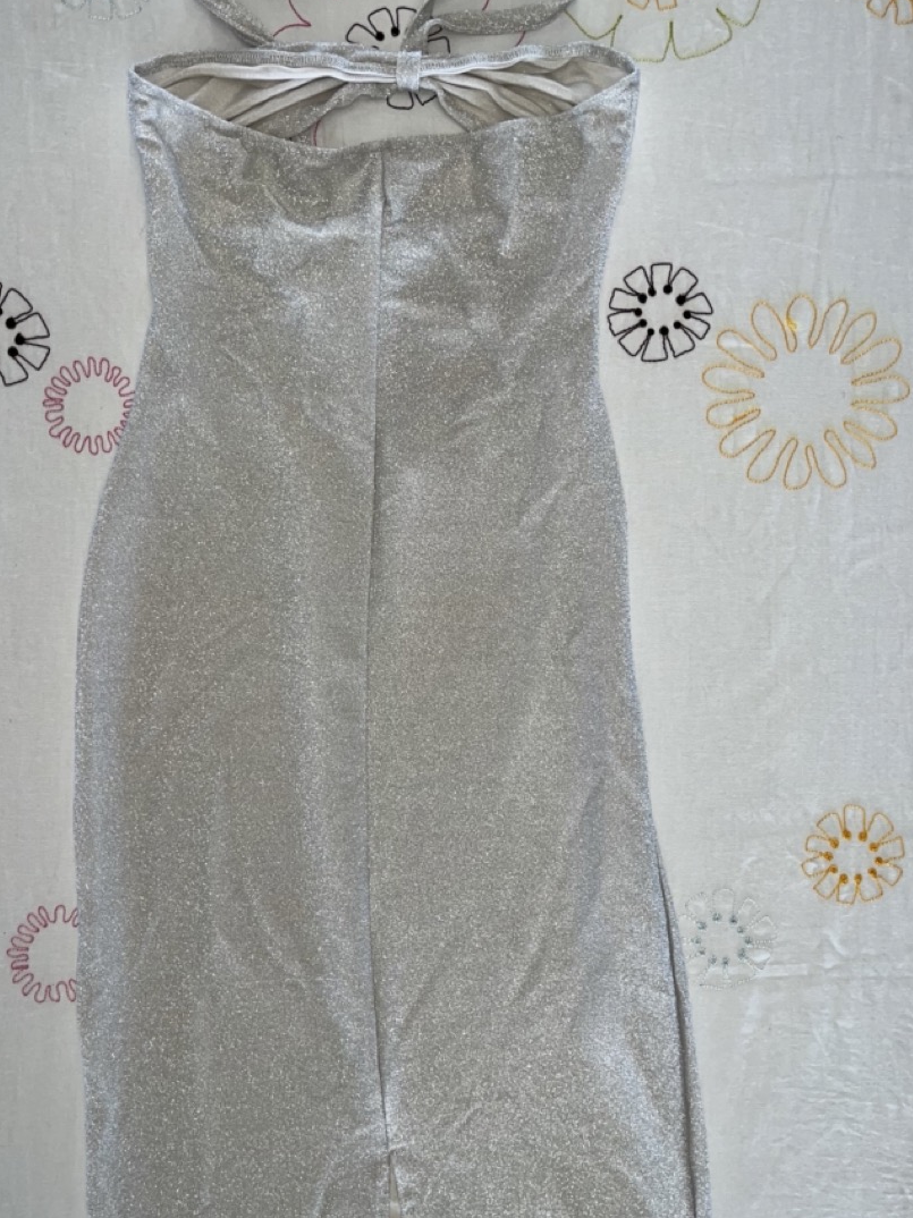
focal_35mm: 31
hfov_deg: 45.4
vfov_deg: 58.3
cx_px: 407
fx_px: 1091
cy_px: 585
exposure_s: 1/252
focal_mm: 5.1
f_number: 1.6
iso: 32
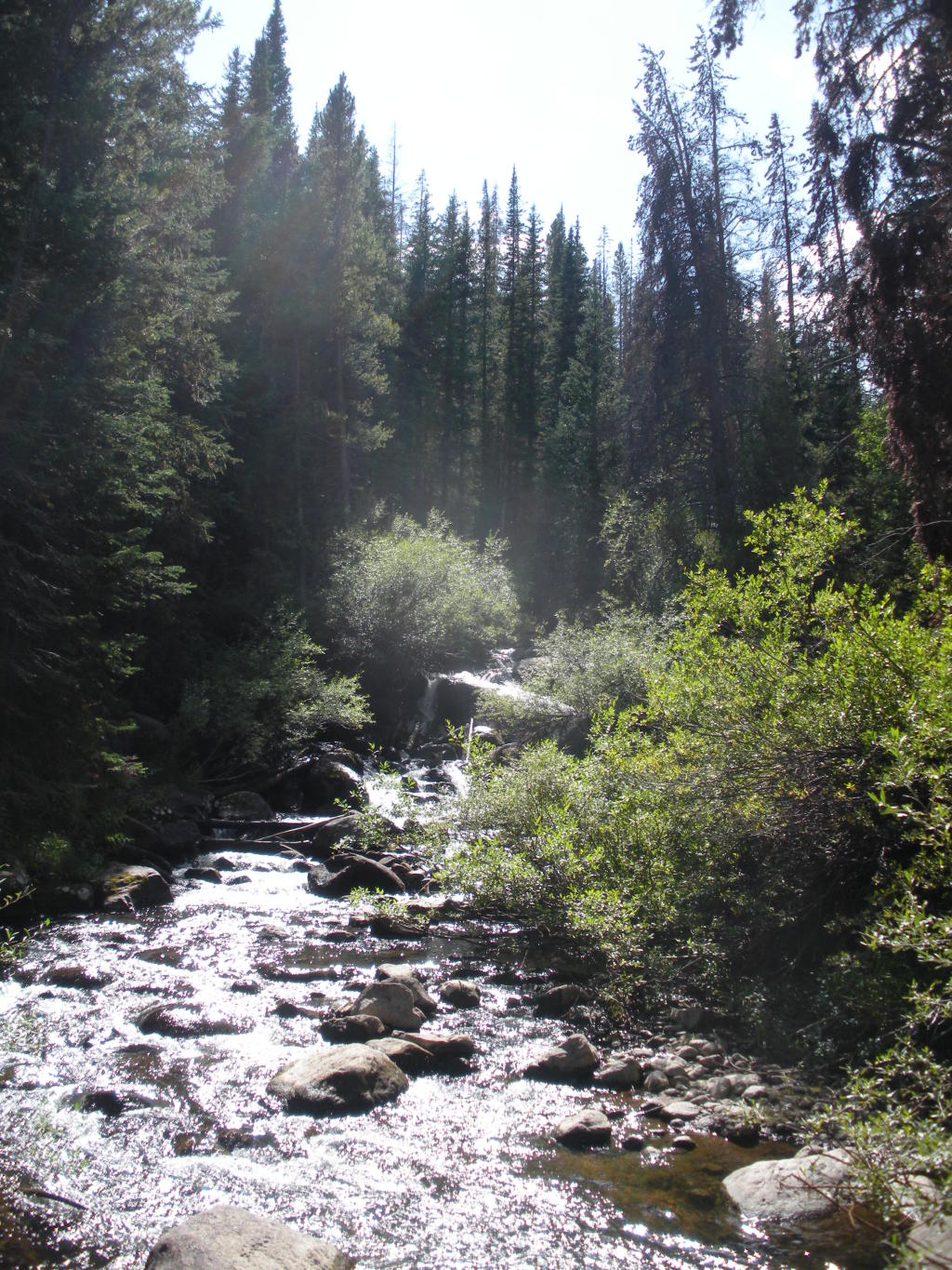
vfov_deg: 51.4
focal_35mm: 36
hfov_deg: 39.7
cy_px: 635
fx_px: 1320
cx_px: 476
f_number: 3.5
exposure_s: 1/430
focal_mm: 6.3
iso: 64
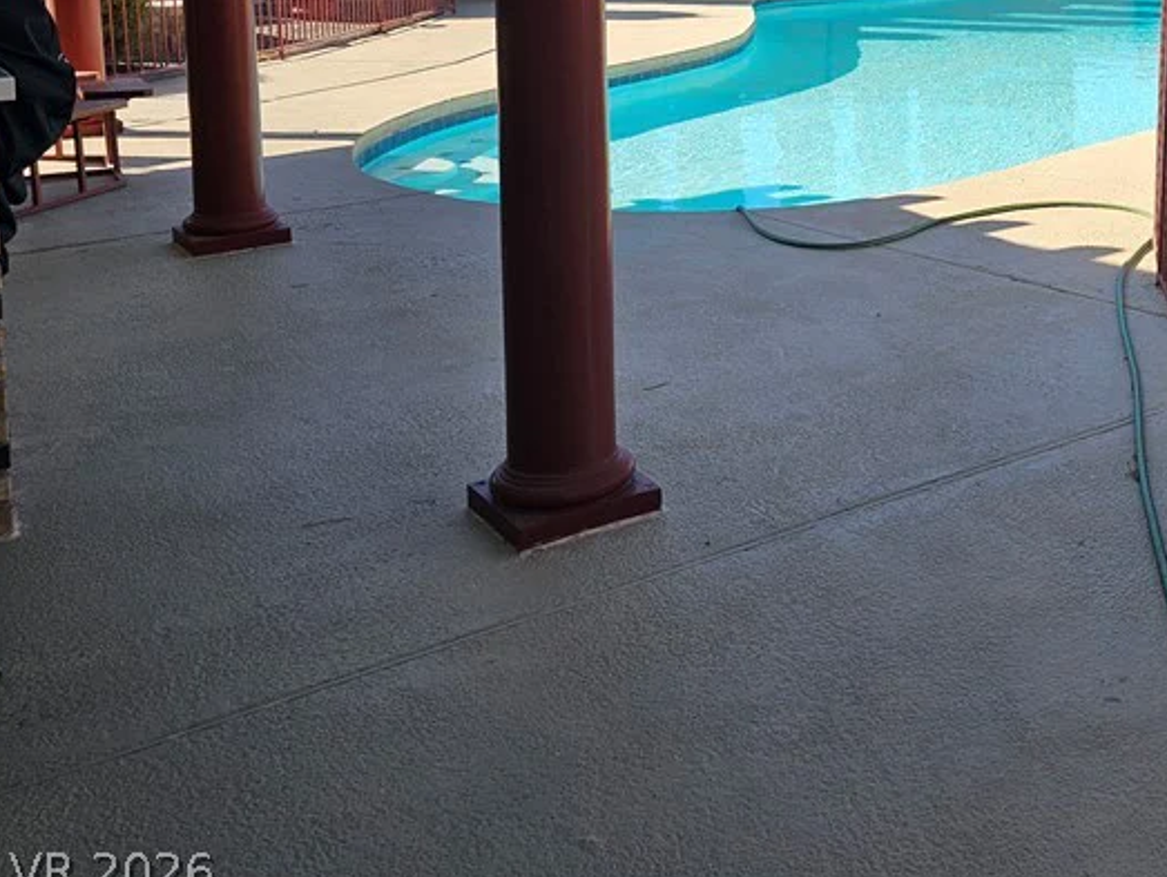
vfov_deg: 30.5
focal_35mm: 45
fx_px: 1518
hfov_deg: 38.3
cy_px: 51
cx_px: 1113
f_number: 1.7
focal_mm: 6.3
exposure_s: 1/489
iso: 10
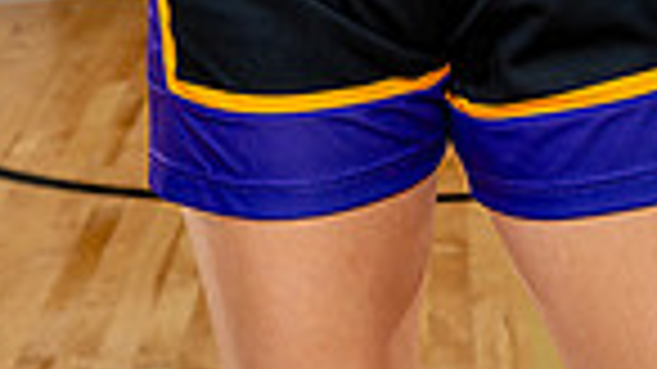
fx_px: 2525
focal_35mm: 145
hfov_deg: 14.8
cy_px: -621
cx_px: 324
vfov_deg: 7.6
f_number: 5.6
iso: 200
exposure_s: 1/250
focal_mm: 45
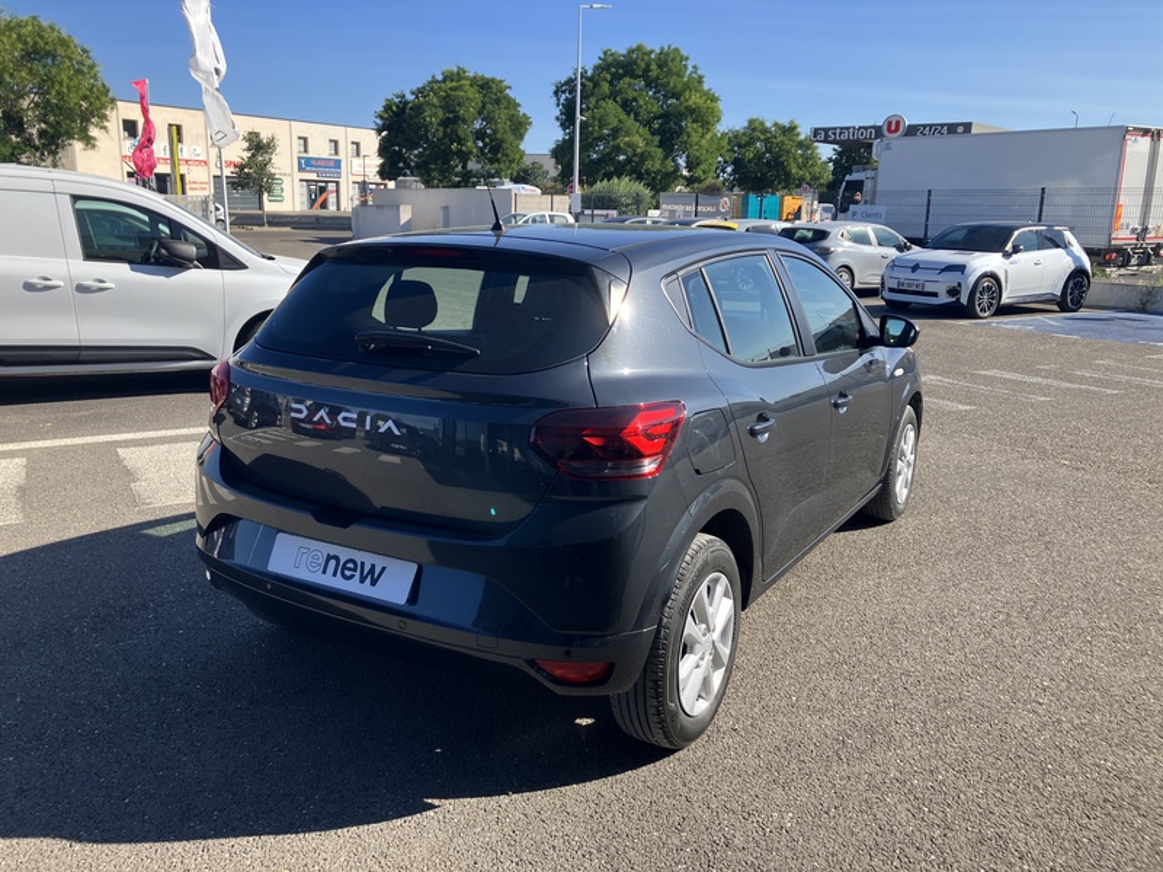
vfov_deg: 49.7
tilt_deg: -12.6
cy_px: 436
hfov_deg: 63.4
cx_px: 582
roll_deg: -0.5
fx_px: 941
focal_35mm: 28
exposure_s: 1/972
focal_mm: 3.99
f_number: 1.8
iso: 32
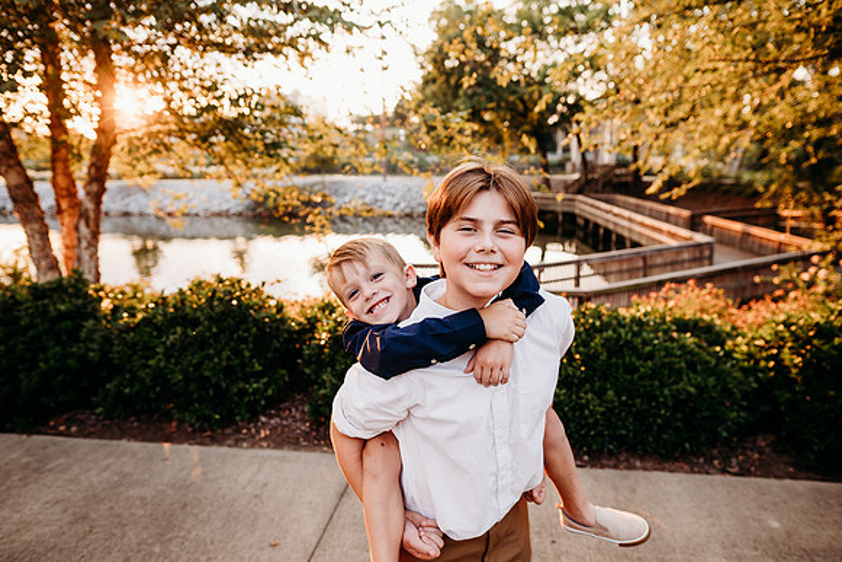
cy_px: 281
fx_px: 561
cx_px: 421
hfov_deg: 73.7
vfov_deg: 53.2
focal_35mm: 24
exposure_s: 1/200
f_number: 3.2
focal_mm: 24
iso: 320
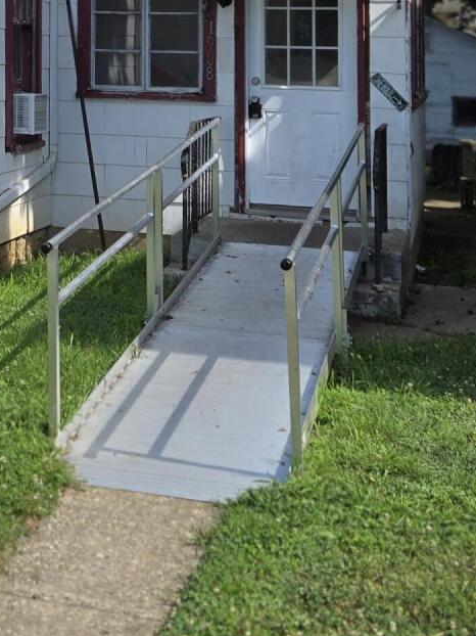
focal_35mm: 74
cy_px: -16
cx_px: -107
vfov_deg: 25.0
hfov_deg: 18.7
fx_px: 1358
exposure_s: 1/1212
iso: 25
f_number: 1.8
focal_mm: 5.4
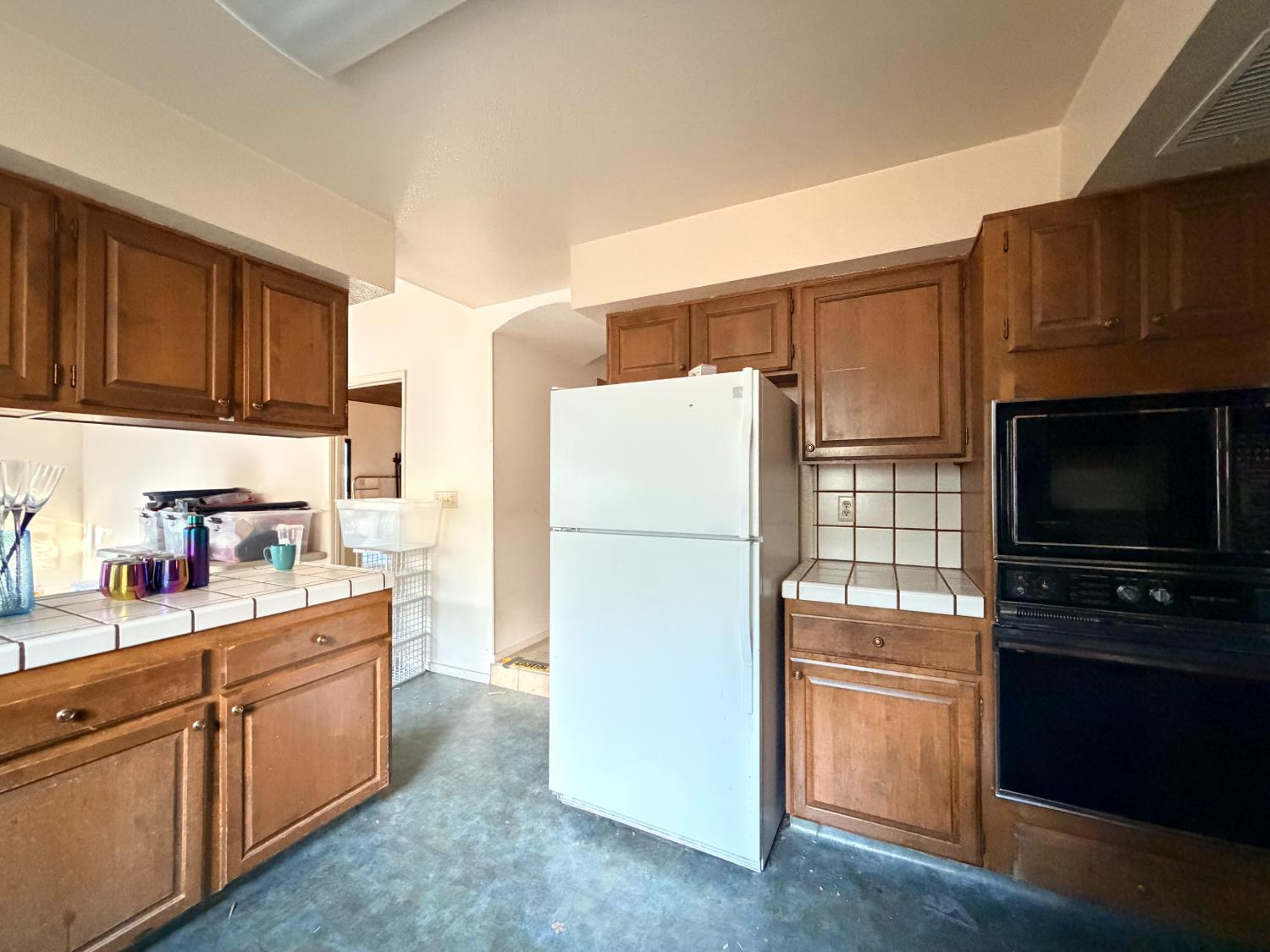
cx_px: 635
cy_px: 476
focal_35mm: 14
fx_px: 514
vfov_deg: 85.7
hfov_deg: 102.1
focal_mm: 2.22
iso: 1250
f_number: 2.2
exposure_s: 1/40
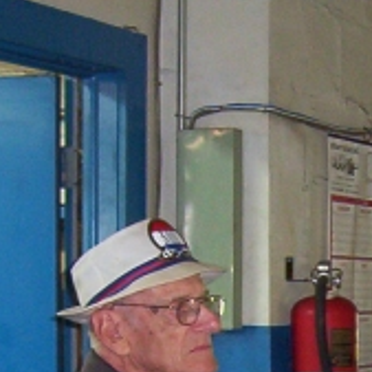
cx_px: 420
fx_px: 1654
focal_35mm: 136
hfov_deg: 12.6
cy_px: 456
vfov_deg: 12.5
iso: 140
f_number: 2.76
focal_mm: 5.54
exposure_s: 1/30
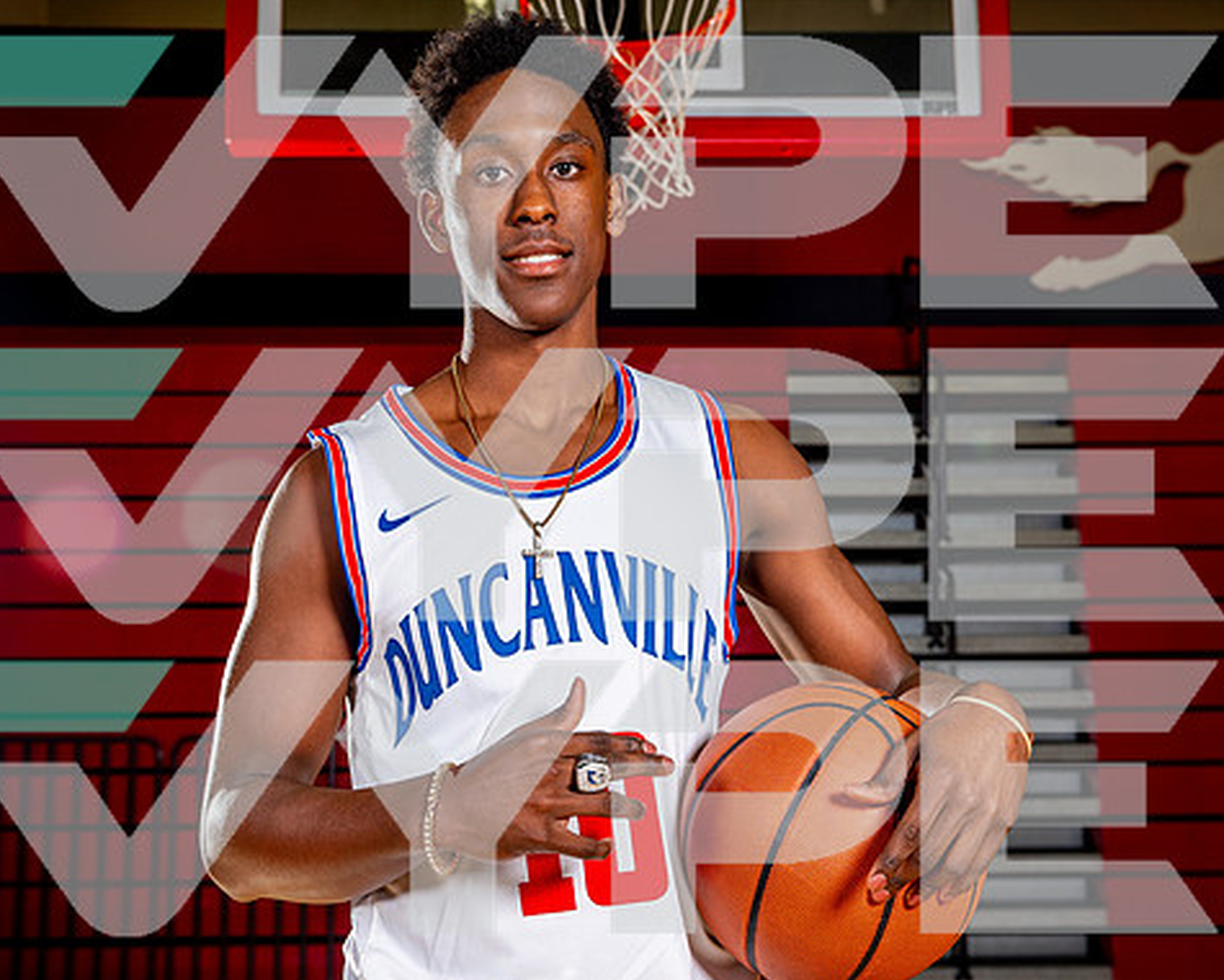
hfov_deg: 39.5
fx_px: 1703
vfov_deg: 32.1
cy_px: 486
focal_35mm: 47
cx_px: 569
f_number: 5.6
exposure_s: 1/125
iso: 100
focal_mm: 41
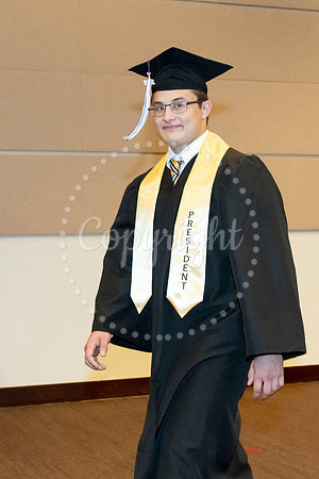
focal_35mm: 70
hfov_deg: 19.4
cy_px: 238
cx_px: 130
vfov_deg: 28.8
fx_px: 932
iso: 6400
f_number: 5.6
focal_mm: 35
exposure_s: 1/125
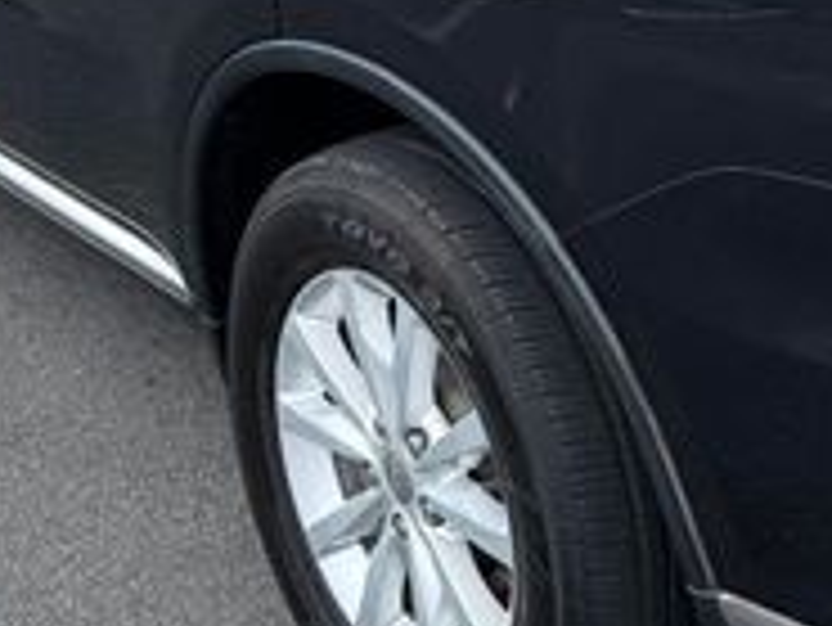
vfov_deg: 17.2
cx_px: 801
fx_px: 1996
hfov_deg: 22.8
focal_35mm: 83
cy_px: -63
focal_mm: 6.76
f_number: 1.78
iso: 80
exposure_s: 1/1361
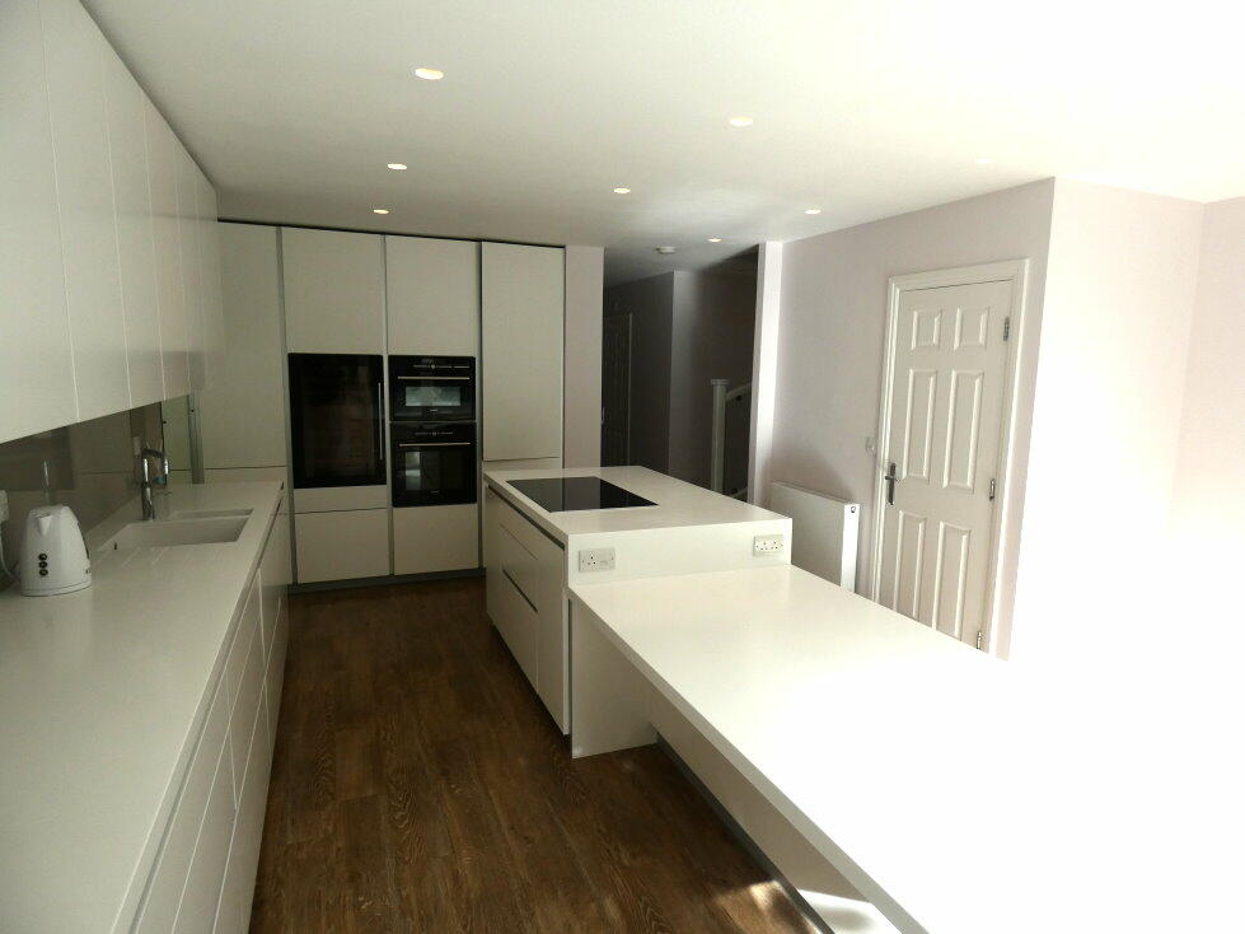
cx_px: 622
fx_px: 719
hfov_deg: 81.8
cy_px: 467
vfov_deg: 66.0
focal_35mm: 20
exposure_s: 1/400
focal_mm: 3.6
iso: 80
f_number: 2.8
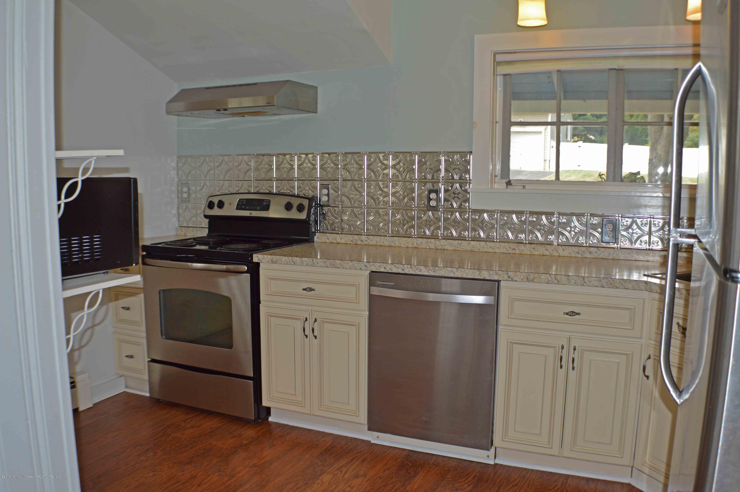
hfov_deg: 49.6
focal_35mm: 39
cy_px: 246
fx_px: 801
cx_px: 370
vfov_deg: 34.1
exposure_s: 1/60
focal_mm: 26
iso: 100
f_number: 4.2
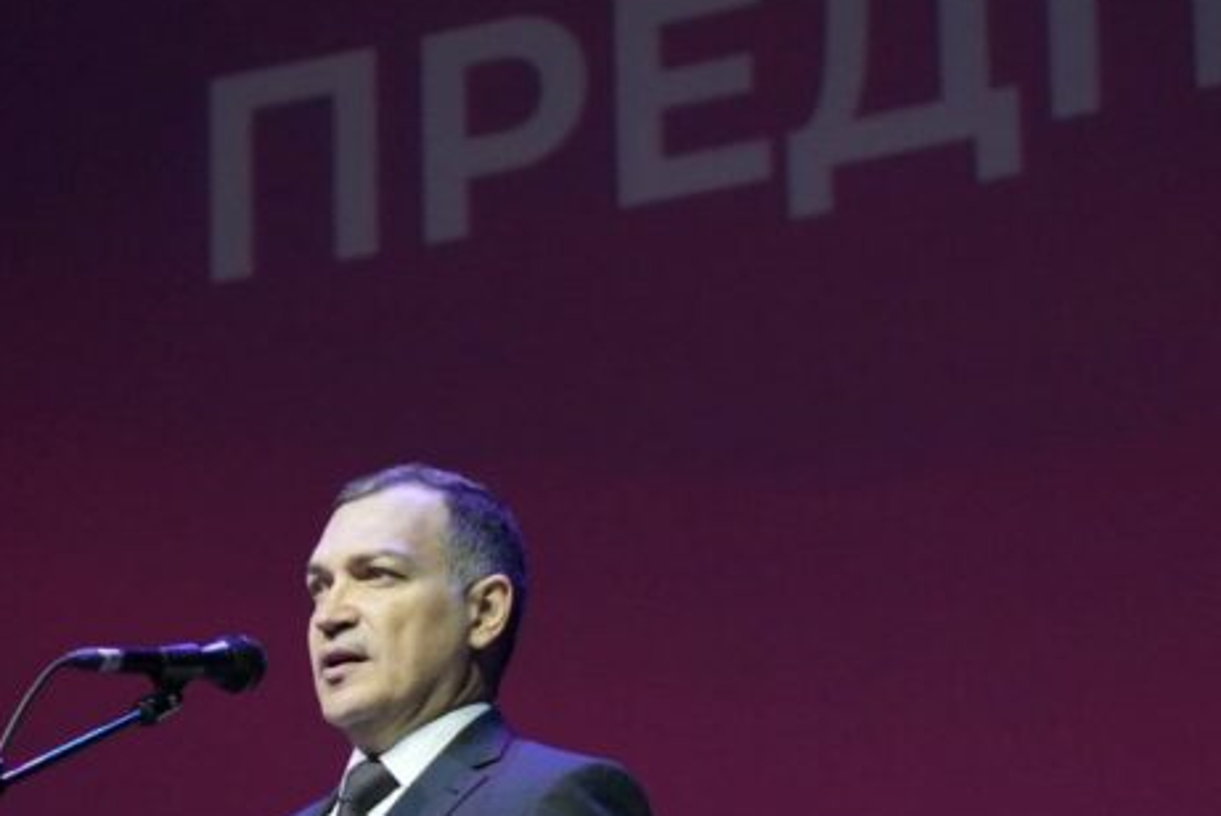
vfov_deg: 8.4
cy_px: 803
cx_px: 13
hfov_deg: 12.5
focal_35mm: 162
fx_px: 5498
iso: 3200
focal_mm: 73
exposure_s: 1/320
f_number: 4
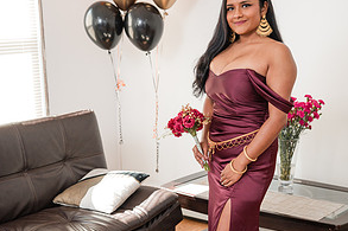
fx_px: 638
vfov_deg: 20.4
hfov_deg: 30.5
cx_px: 177
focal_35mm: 66
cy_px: 169
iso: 1000
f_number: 3.2
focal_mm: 43
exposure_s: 1/250
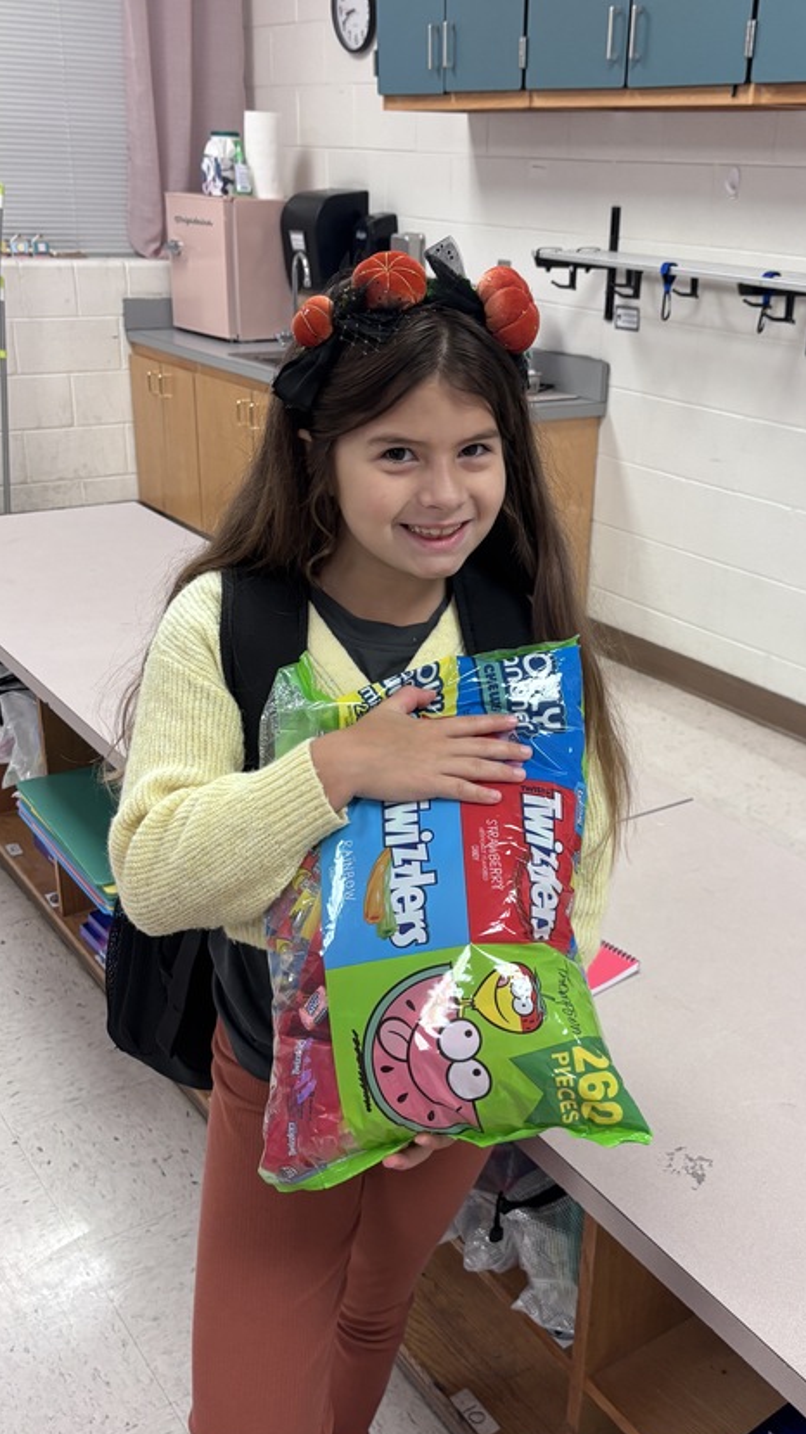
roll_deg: -2.7
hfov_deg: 33.6
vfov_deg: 56.5
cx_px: 491
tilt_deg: -24.9
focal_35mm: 35
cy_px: 789
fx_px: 1330
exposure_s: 1/80
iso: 125
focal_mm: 5.96
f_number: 1.6
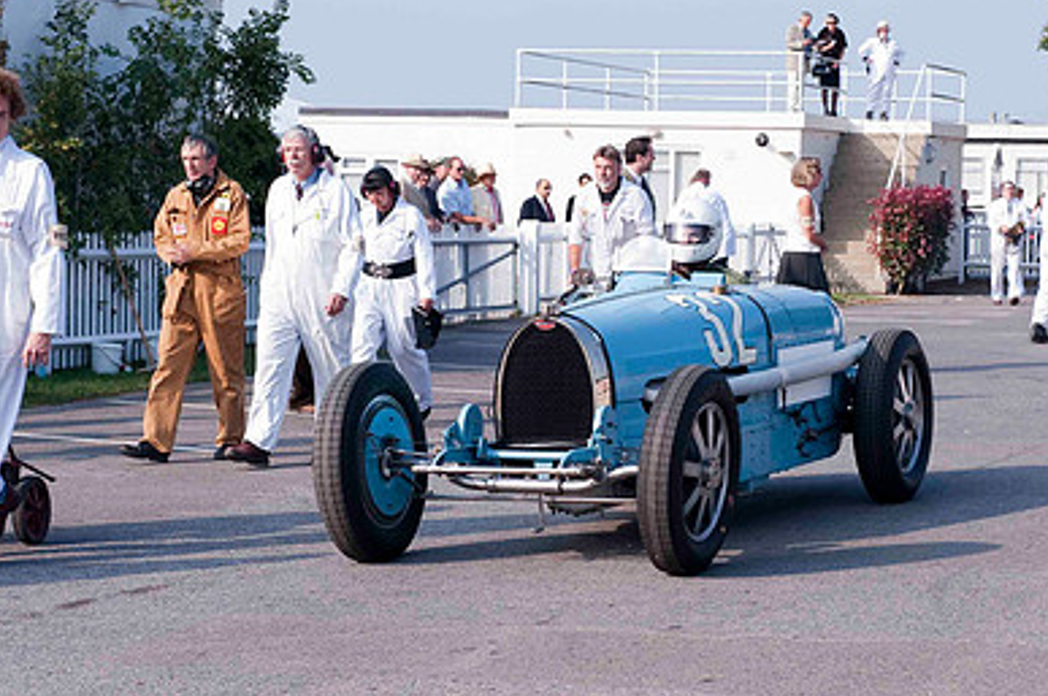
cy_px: 417
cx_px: 623
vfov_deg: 13.0
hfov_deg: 19.5
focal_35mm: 105
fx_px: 3053
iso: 500
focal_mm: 70
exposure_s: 1/400
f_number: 9
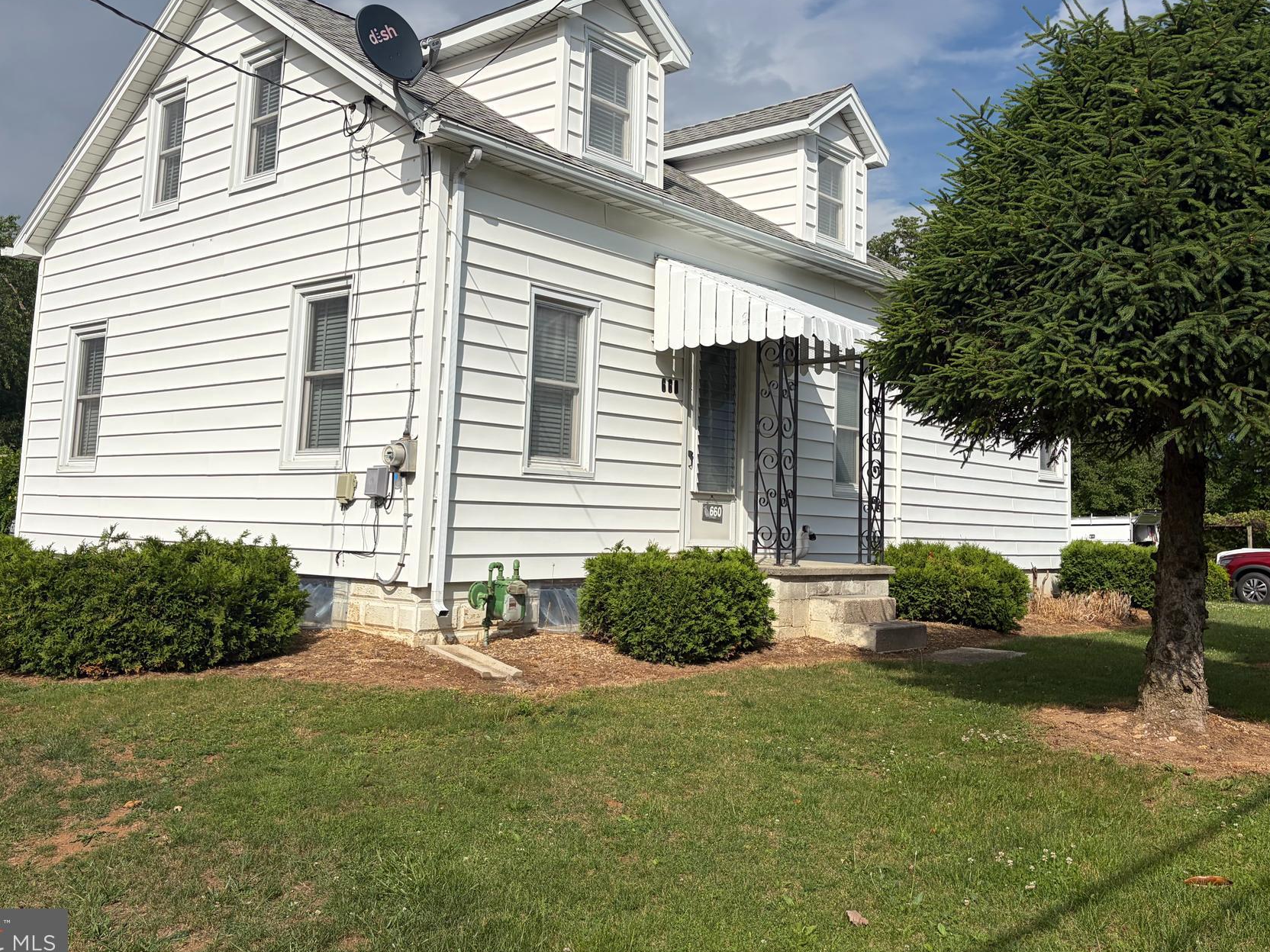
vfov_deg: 44.0
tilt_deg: +7.1
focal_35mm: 32
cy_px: 385
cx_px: 659
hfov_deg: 56.8
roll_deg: -1.6
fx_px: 1174
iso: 50
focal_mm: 5.96
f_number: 1.6
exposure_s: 1/10101
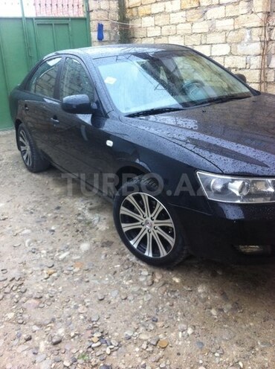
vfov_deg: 52.7
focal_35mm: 35
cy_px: 184
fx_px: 372
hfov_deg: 40.6
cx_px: 138
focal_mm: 3.85
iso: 100
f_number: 2.8
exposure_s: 1/40
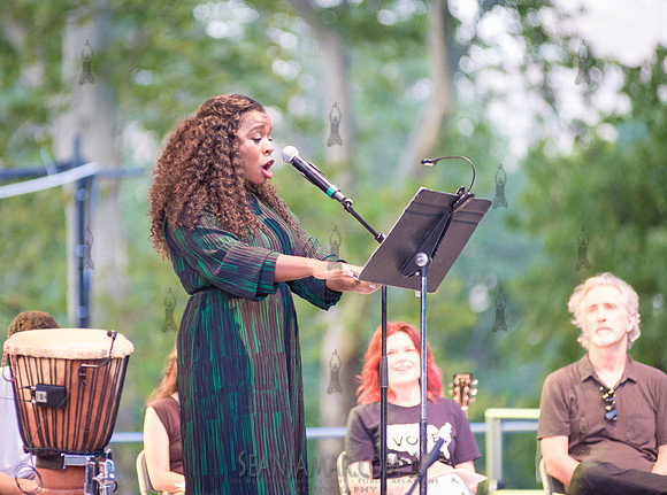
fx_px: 4543
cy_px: 222
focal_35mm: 237
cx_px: 258
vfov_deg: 6.2
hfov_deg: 8.4
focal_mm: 200
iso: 2000
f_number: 3.5
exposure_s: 1/100
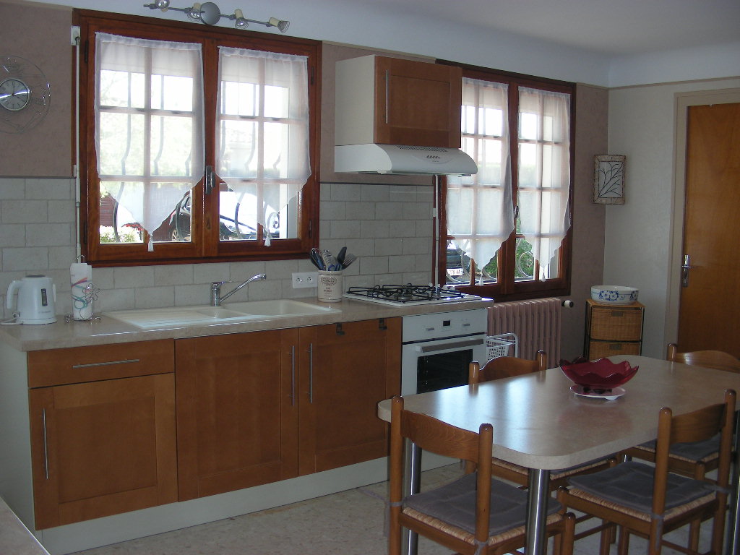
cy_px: 278
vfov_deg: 37.7
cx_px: 370
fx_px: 812
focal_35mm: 38
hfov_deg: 49.0
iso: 77
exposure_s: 1/60
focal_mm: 6.3
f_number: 3.5
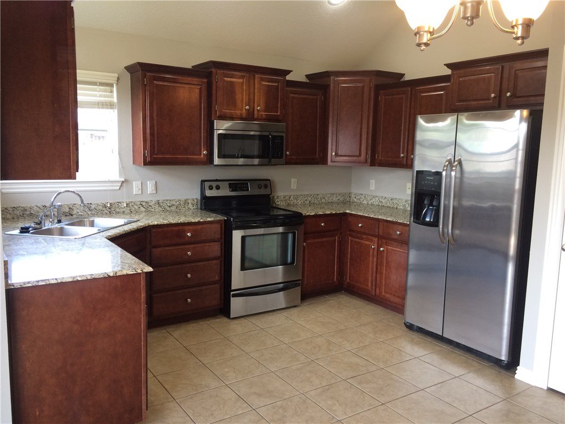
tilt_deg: -7.5
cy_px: 212
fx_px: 473
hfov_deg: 61.7
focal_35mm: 29
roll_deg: -1.5
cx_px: 282
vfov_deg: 48.2
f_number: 2.2
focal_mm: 4.15
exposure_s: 1/30
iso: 64
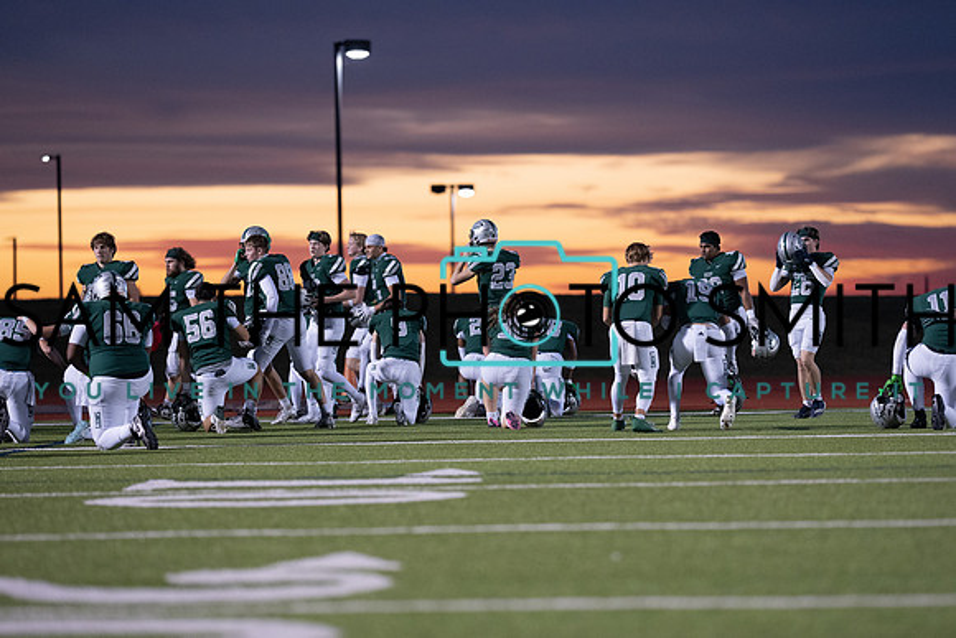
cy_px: 351
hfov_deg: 13.3
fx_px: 4106
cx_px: 508
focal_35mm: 155
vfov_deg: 8.9
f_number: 2
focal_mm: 135
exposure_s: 1/1250
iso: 2500
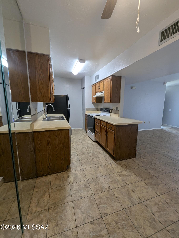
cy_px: 119
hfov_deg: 90.0
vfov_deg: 106.1
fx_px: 89
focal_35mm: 13
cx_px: 90
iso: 137
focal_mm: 1.95
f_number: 2.2
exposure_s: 1/49.7
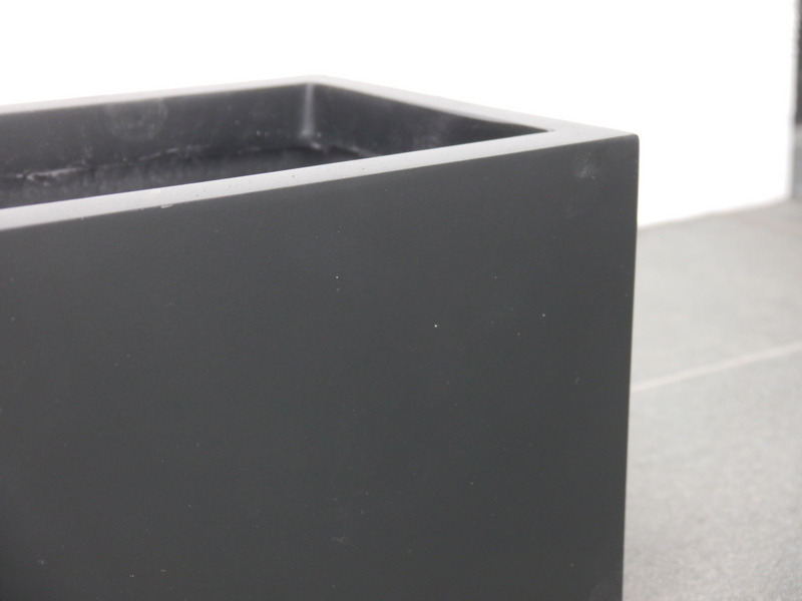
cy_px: 300
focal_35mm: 84
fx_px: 1946
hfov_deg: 23.3
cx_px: 401
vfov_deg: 17.6
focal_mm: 42
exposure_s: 1/80
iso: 640
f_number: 5.6
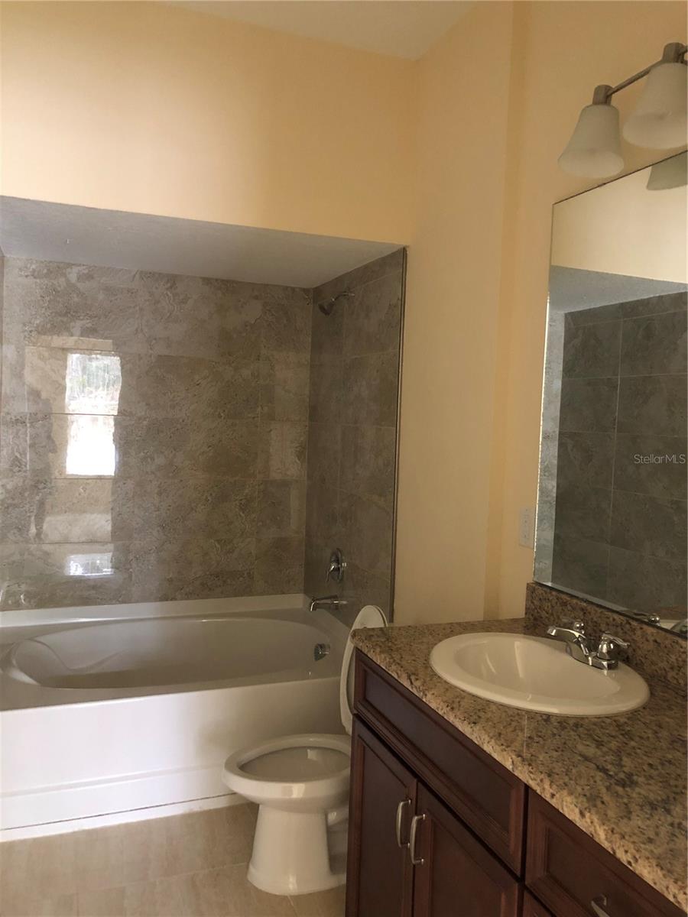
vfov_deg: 61.7
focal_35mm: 29
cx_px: 344
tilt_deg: -2.9
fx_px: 769
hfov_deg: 48.2
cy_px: 458
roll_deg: -1.0
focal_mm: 3.99
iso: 100
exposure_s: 1/5
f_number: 1.8
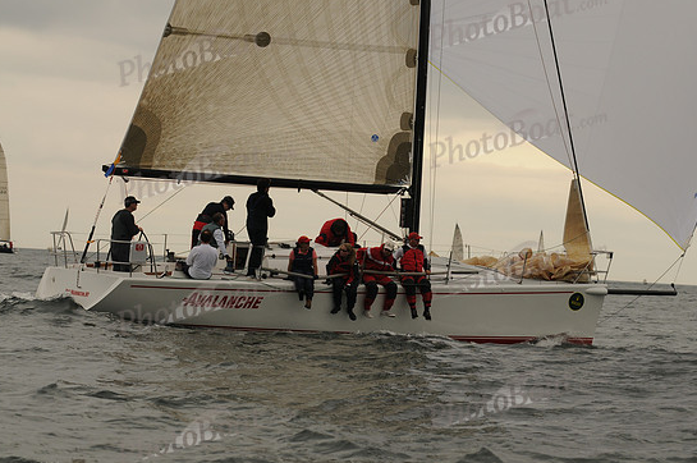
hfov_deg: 12.3
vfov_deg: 8.2
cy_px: 219
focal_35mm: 168
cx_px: 362
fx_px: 3240
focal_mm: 105
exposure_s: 1/640
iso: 200
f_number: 6.3
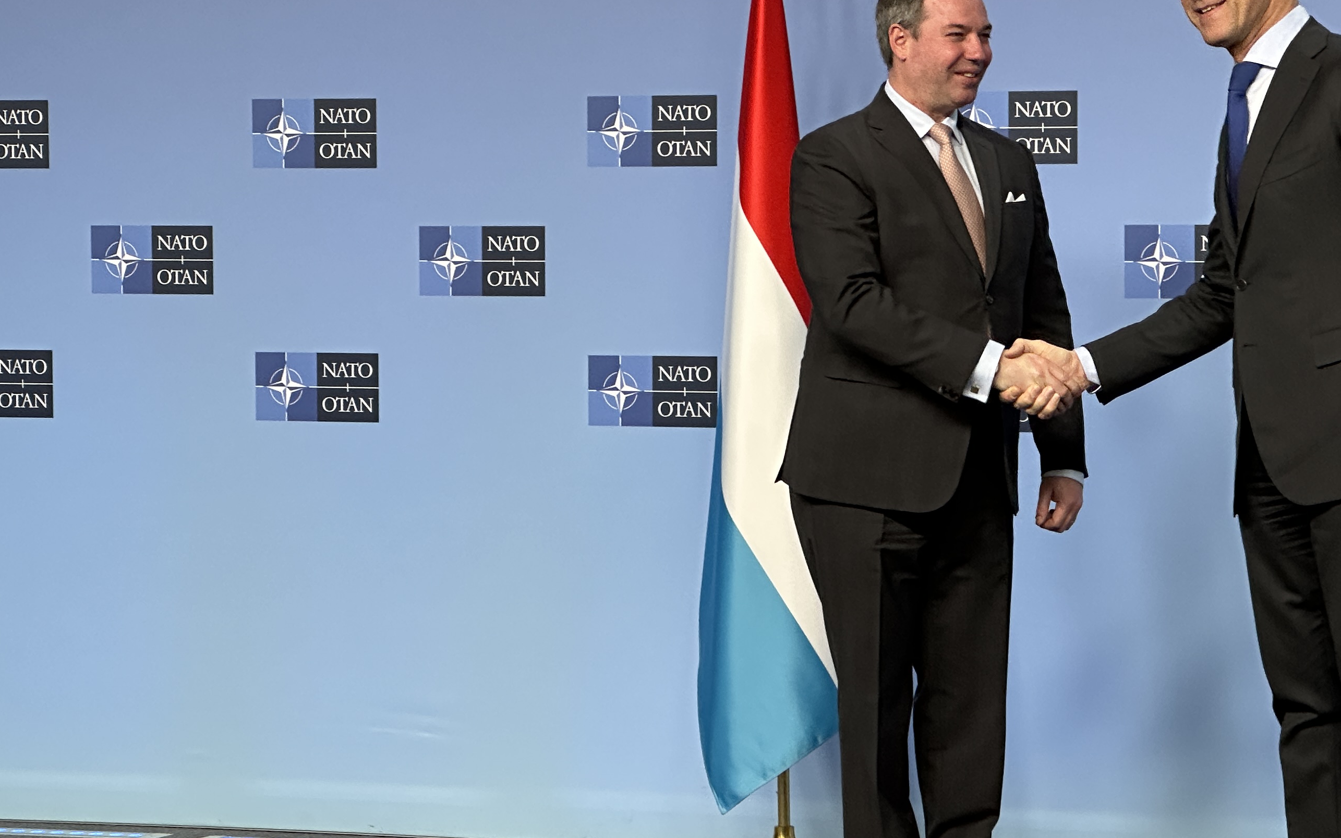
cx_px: 982
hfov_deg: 16.2
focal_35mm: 128
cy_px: 473
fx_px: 4678
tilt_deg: -2.8
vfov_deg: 10.2
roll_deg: +0.9
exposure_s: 1/50
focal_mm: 9
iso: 160
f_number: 2.8
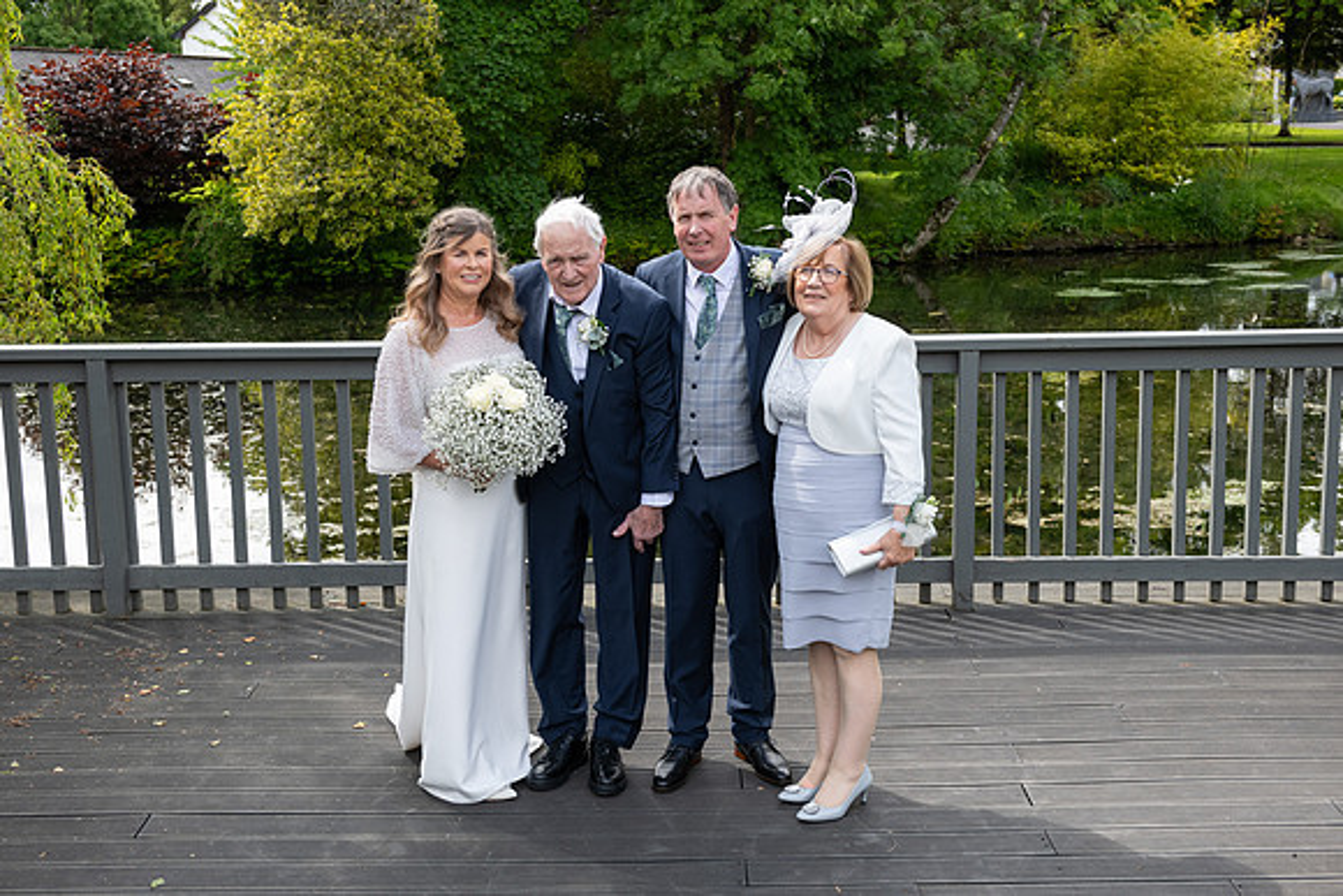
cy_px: 448
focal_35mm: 44
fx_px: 1642
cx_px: 672
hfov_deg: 44.5
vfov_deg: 30.5
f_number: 5.6
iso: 320
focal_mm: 44
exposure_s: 1/500
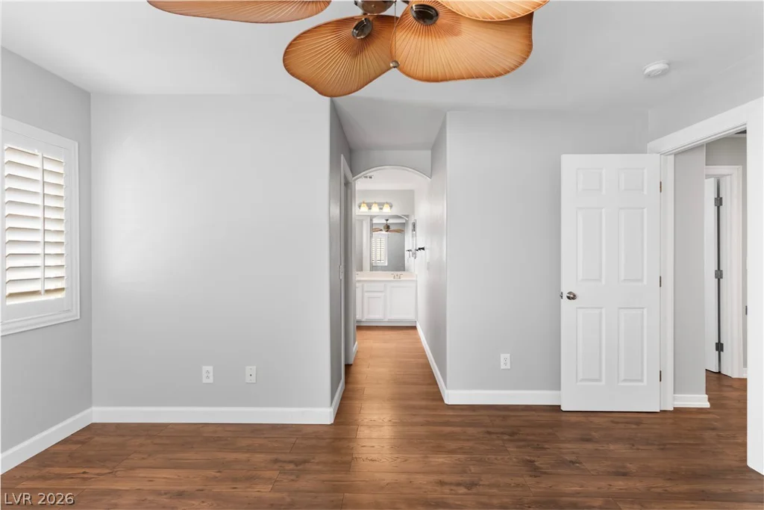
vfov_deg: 67.4
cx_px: 382
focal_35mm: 18
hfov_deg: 90.0
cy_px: 255
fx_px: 382
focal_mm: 18
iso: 400
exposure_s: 1/2
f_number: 8
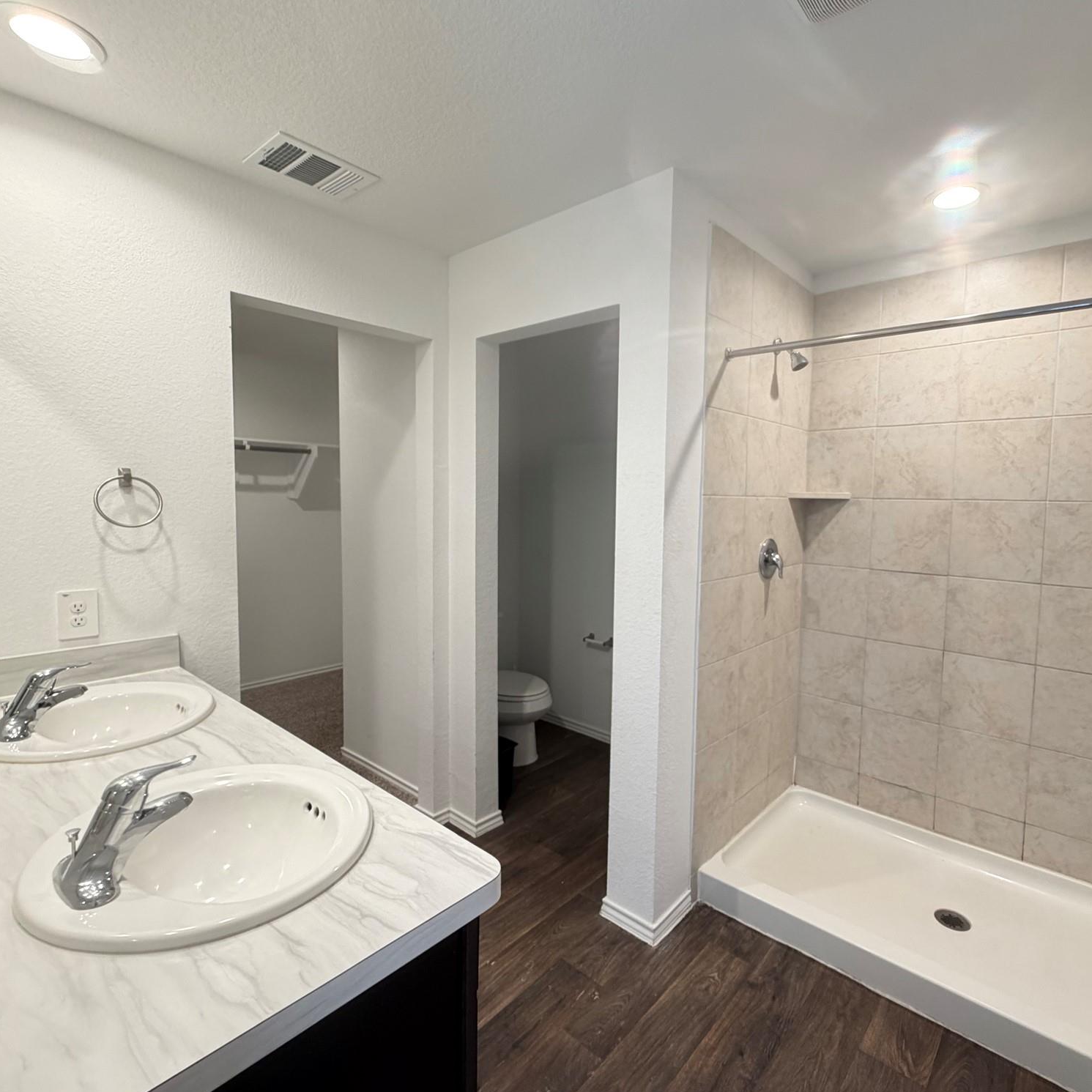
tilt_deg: -3.9
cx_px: 617
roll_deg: -1.1
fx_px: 607
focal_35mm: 17
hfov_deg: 83.5
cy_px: 539
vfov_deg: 84.0
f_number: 2.2
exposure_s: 1/60
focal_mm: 2.22
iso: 250
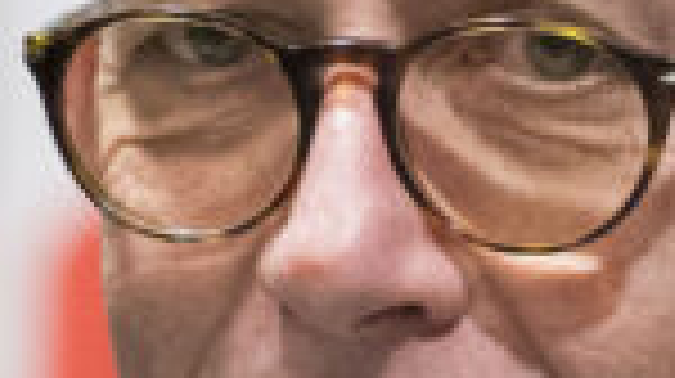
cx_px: 432
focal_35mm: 1613
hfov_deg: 1.3
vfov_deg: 0.8
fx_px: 28839
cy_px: 351
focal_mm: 200
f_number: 2.8
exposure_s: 1/400
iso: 6400
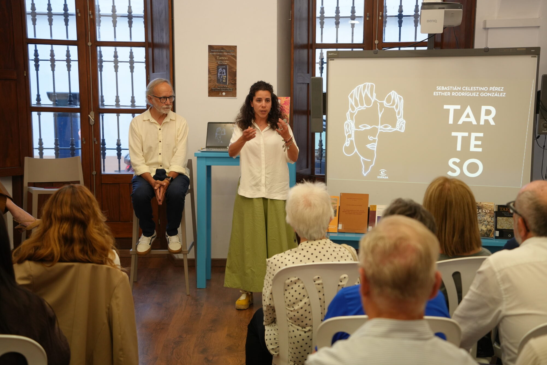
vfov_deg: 28.1
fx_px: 729
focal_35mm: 48
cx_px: 275
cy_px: 185
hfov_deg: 41.1
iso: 1250
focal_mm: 47
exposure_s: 1/160
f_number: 4
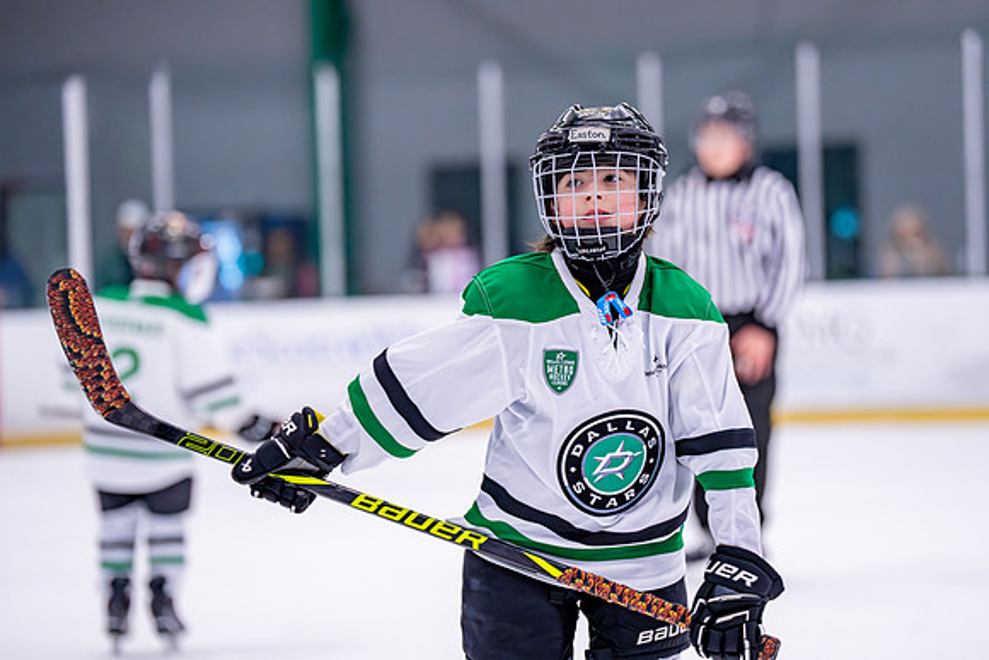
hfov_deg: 14.1
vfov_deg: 9.5
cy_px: 309
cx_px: 518
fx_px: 3984
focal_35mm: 145
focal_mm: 135
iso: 2500
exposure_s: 1/1250
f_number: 2.8
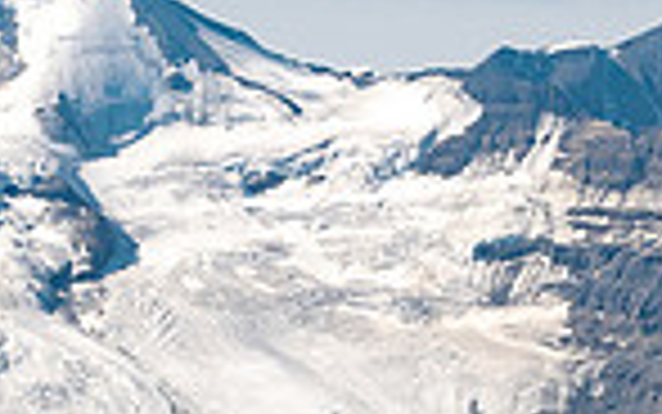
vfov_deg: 4.9
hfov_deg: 7.8
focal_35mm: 268
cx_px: 536
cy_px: 565
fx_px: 4837
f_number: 8
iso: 200
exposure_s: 1/160
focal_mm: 32
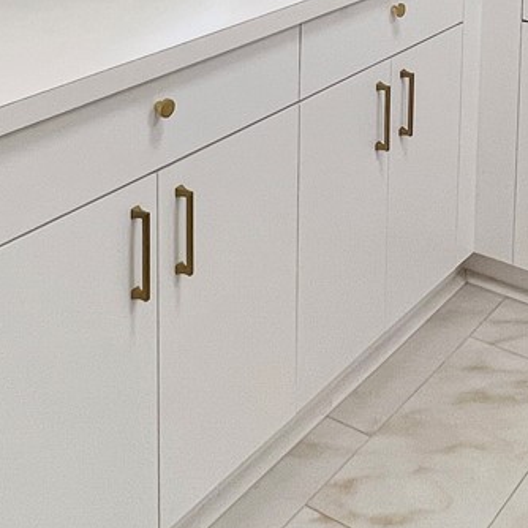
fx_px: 949
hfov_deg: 30.1
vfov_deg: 26.0
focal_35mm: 55
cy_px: -179
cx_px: 444
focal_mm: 1.57
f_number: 1.8
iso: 100
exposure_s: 1/120
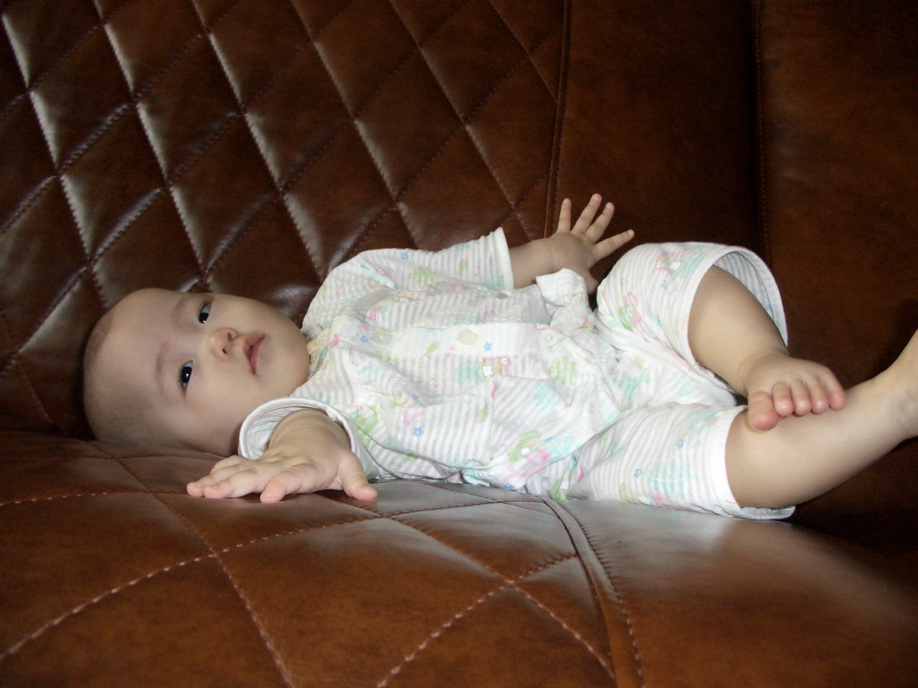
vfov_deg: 42.9
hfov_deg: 55.4
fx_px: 875
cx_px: 459
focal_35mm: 33
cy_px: 344
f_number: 2.8
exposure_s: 1/60
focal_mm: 7.1
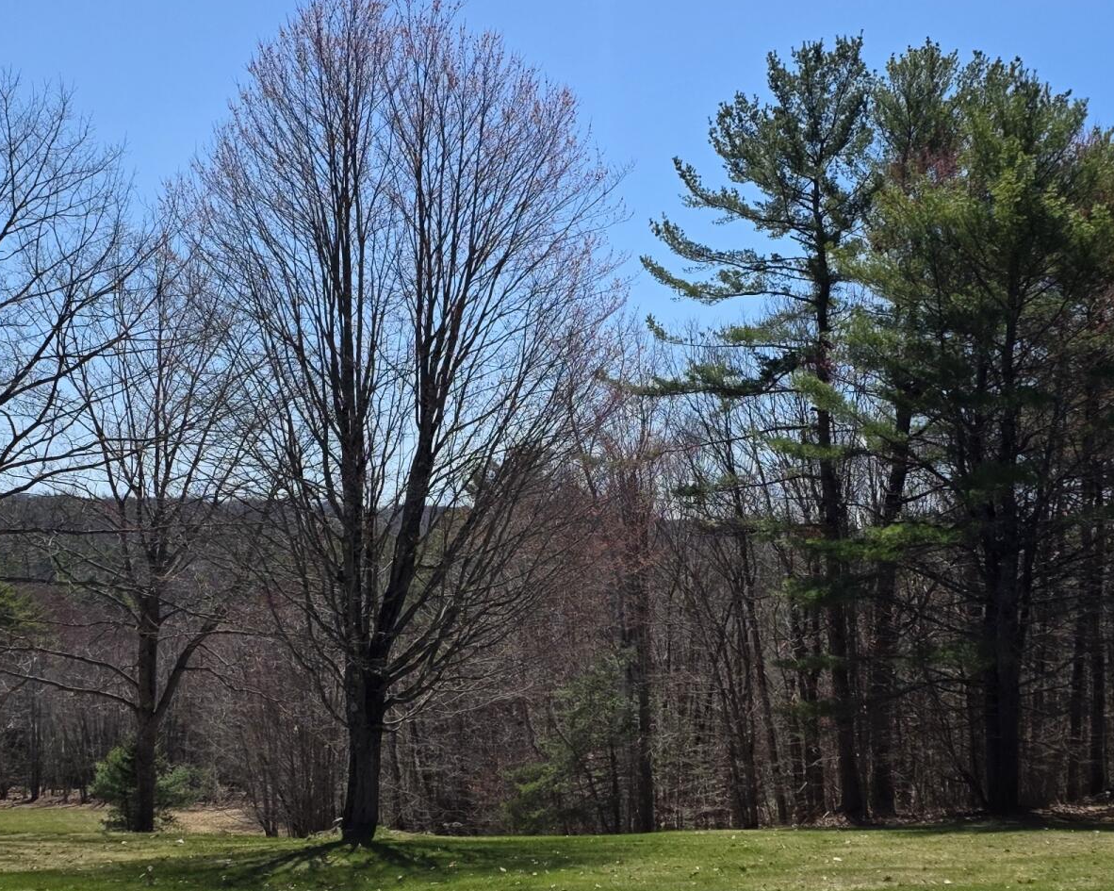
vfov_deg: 26.6
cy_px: 555
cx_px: 500
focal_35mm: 57
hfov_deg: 33.0
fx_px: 1879
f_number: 1.7
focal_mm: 6.25
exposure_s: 1/6574
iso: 80
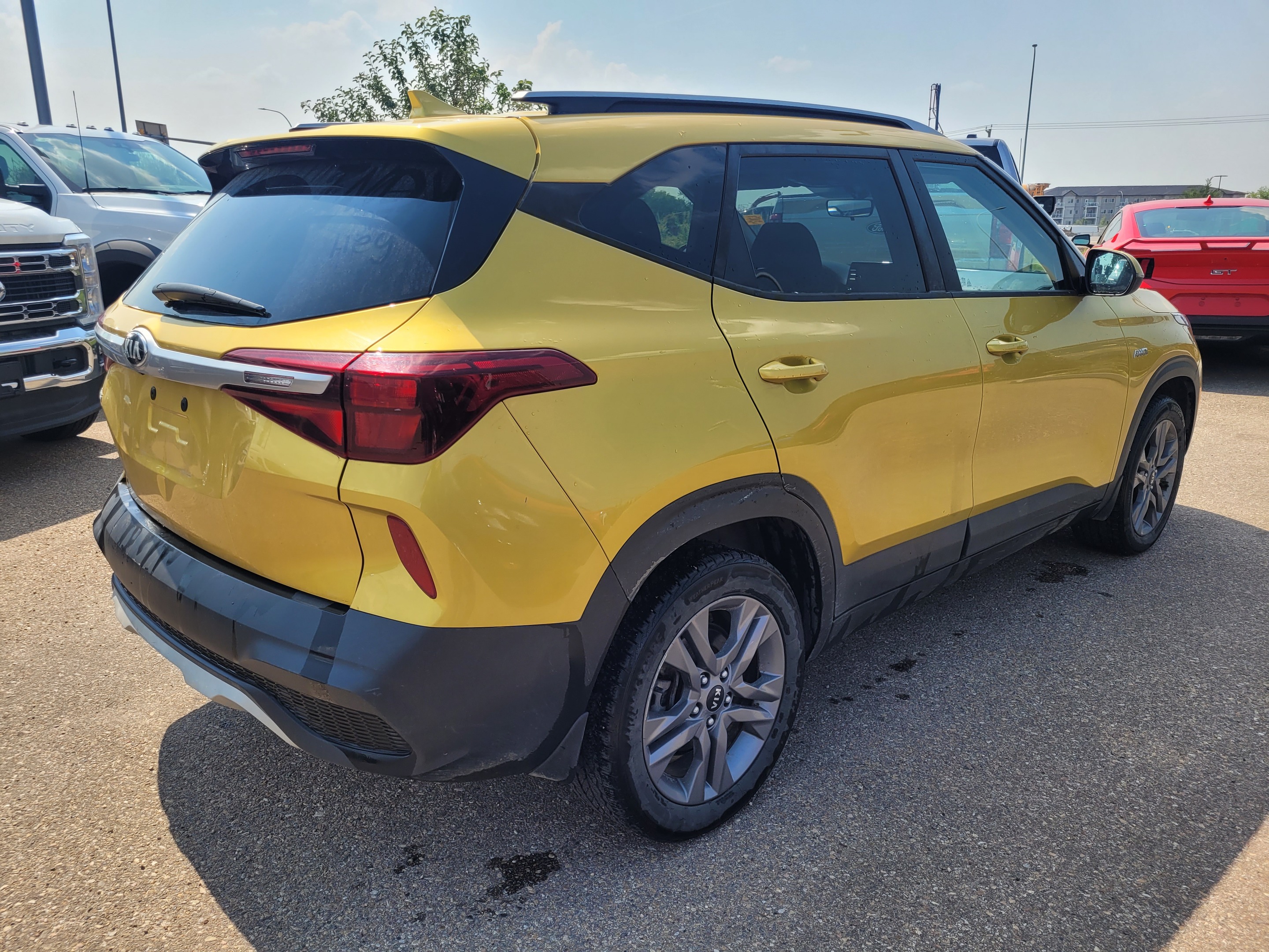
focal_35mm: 26
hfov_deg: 67.3
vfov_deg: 53.1
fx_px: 953
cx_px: 634
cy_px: 476
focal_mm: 5.4
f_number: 1.8
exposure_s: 1/1869
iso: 40
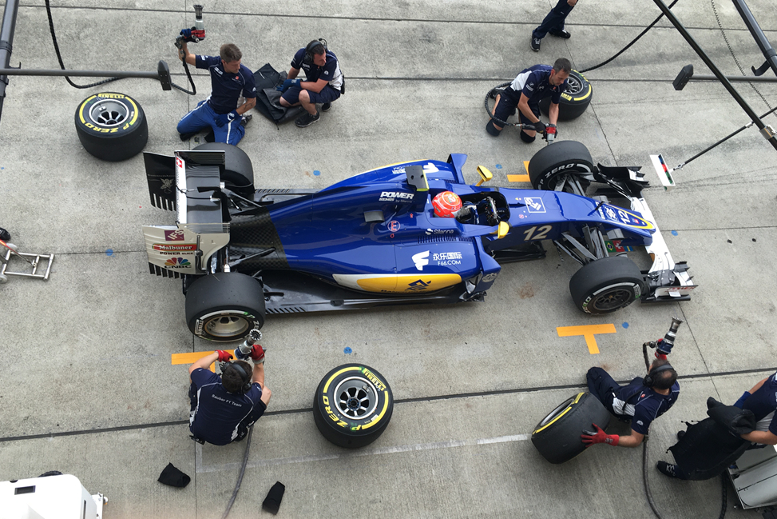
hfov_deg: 60.3
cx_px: 379
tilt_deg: -57.6
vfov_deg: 42.3
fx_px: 669
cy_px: 274
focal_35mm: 31
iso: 32
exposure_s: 1/120
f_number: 2.2
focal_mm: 4.15
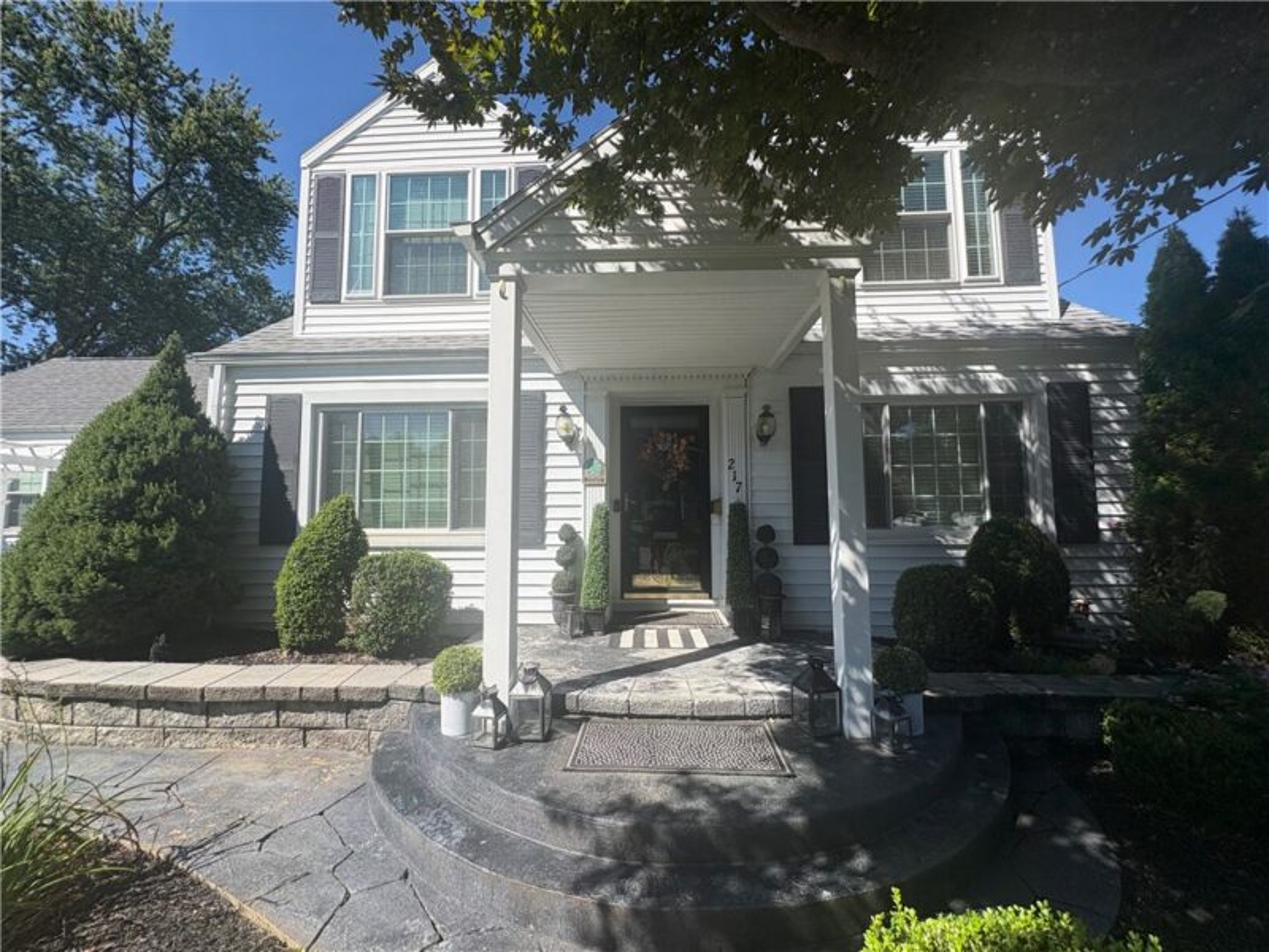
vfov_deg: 85.7
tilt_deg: +4.5
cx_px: 634
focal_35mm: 14
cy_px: 476
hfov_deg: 102.1
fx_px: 513
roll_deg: +1.1
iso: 50
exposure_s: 1/1880
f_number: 2.2
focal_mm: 2.22
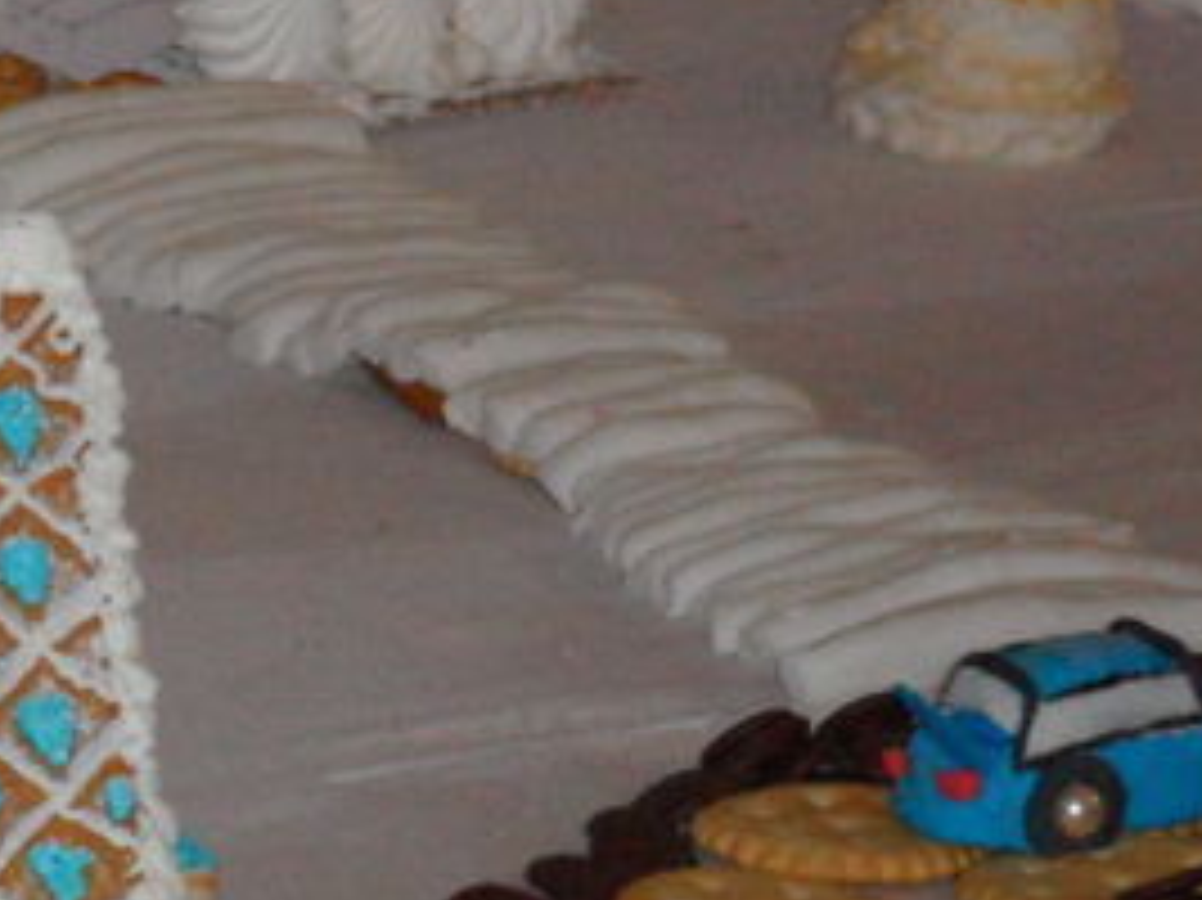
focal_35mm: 364
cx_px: -621
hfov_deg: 5.4
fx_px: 12634
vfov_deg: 4.1
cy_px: 952
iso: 400
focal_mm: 19.6
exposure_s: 1/60
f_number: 5
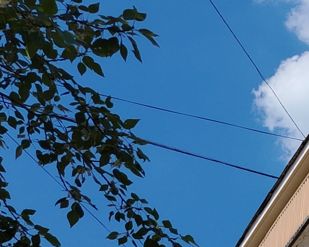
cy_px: 558
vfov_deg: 10.2
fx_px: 1225
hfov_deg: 13.5
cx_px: 472
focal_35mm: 134
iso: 100
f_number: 1.75
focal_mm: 5.25
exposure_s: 1/1194
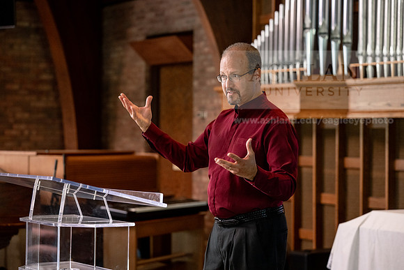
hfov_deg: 22.6
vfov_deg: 15.2
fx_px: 1010
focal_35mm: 90
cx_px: 202
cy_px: 135
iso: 3200
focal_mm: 90
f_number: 3.2
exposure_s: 1/200
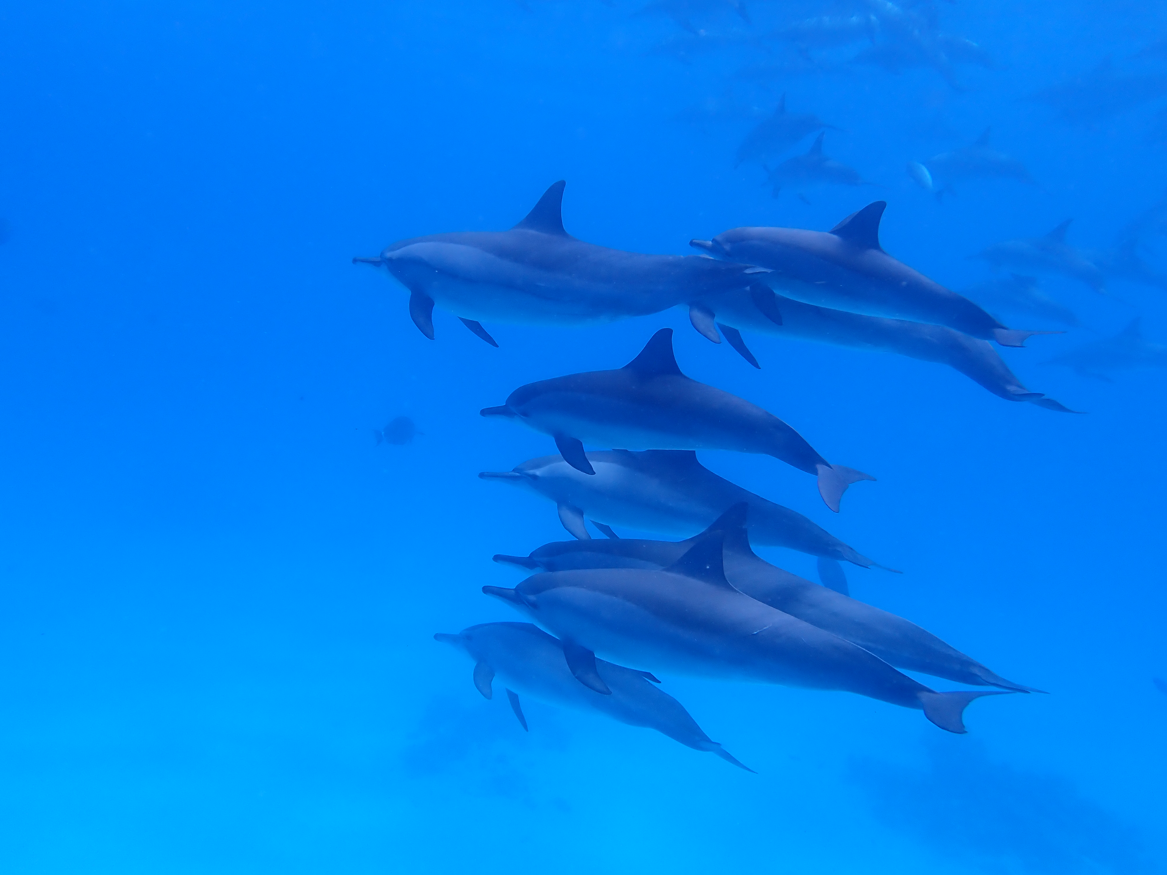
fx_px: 1011
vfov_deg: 46.8
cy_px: 438
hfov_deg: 60.0
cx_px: 584
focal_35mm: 30
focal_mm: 5.4
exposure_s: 1/400
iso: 100
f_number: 3.2
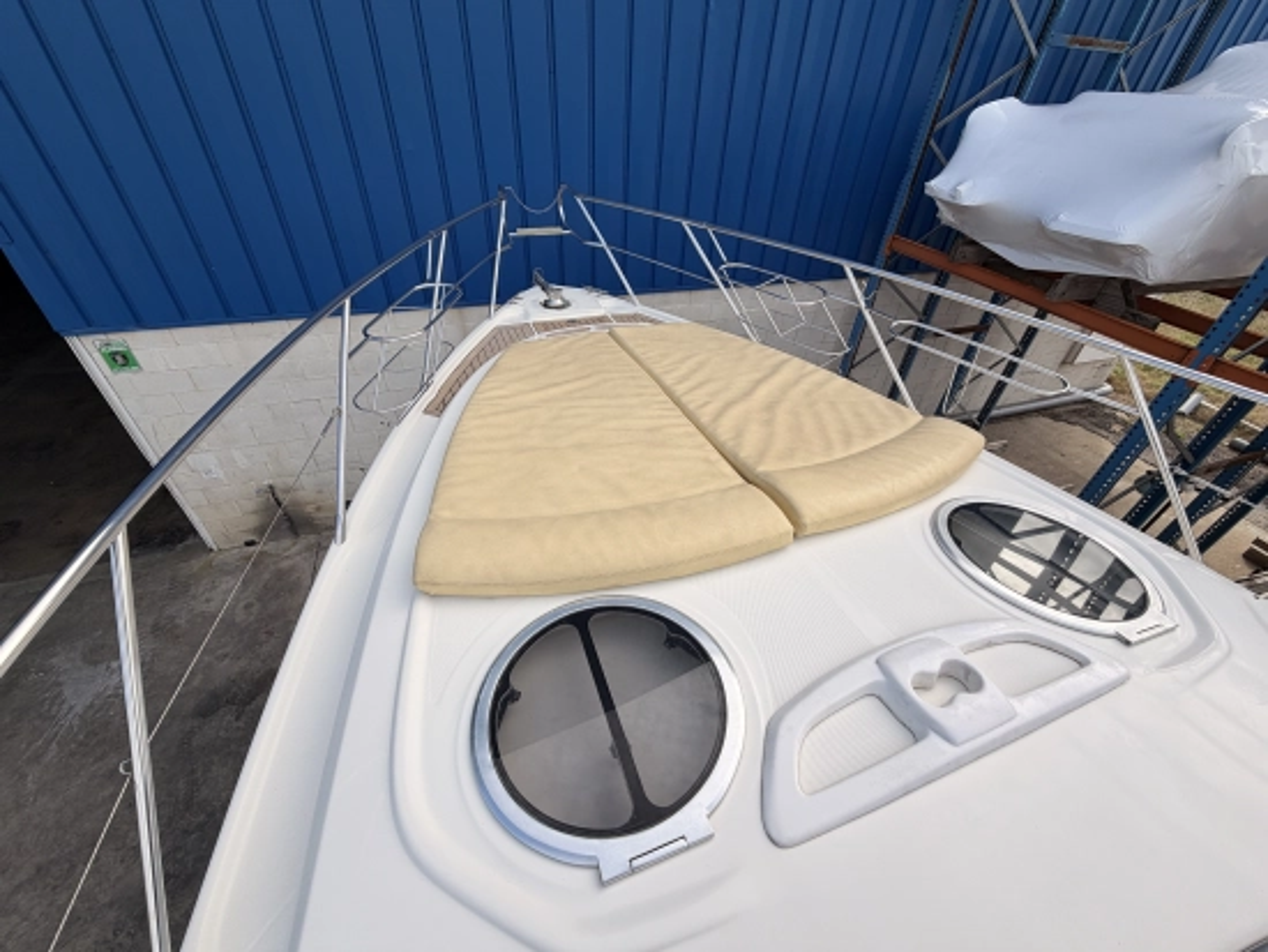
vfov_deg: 85.7
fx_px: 513
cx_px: 634
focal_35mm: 14
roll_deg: -2.0
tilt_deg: -38.0
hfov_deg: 102.0
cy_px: 476
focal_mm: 2.22
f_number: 2.2
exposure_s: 1/770
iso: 32
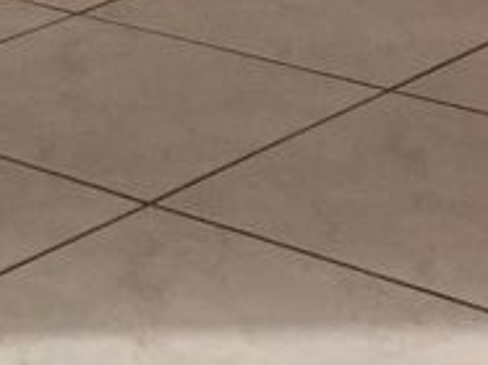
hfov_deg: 12.1
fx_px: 2184
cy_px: -136
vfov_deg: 9.4
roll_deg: +1.6
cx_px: -248
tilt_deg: -14.1
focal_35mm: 155
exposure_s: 1/20
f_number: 2.2
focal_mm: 4.15
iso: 250
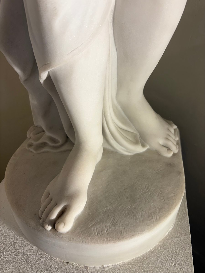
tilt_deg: -33.5
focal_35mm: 26
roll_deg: +0.1
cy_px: 136
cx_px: 102
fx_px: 205
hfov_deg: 53.1
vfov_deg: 67.3
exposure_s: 1/100
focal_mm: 5.96
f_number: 1.6
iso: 32
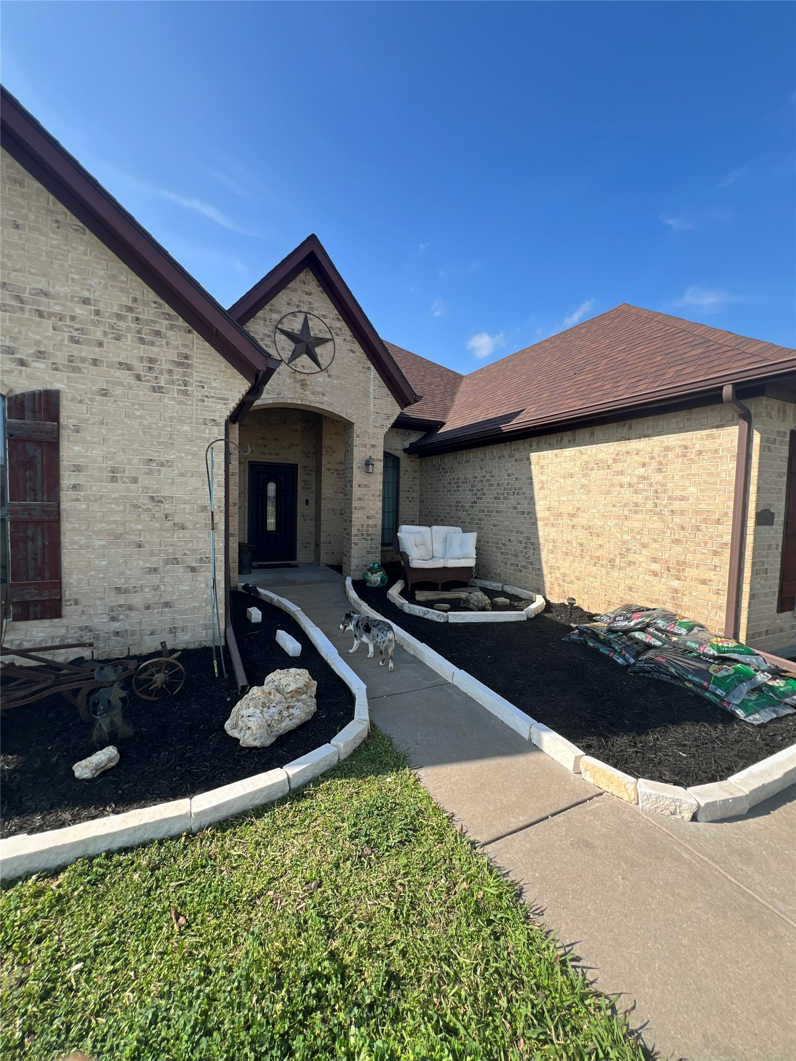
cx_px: 398
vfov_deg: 106.2
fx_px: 399
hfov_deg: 89.9
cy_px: 530
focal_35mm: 13
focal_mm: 1.57
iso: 32
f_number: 1.8
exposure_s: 1/589
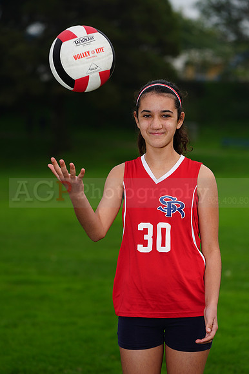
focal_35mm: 162
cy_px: 187
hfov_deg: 8.5
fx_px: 1683
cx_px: 124
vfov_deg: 12.7
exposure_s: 1/250
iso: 200
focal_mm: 162
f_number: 5
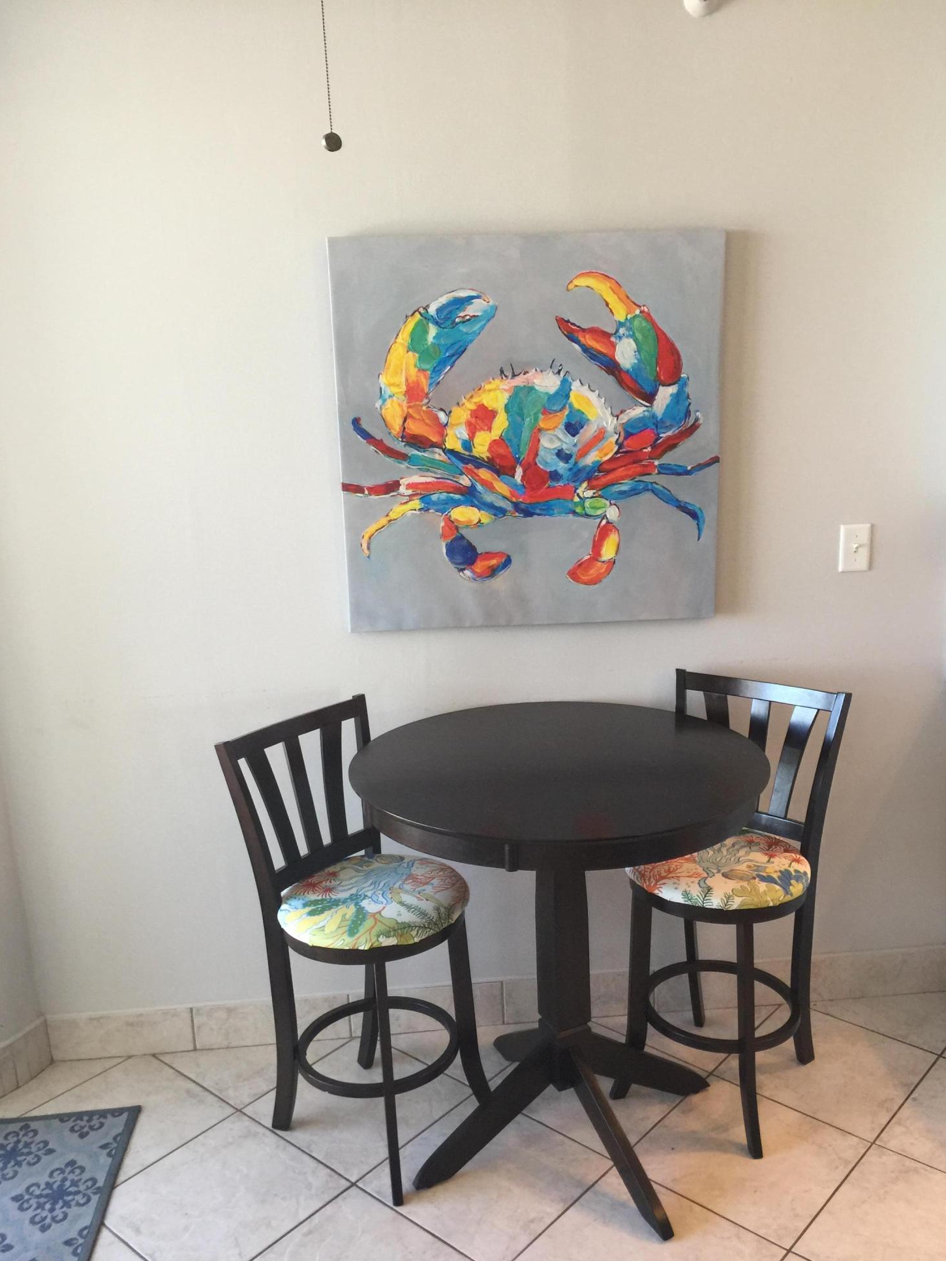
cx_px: 476
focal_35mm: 30
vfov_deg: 59.9
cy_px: 650
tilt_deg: -13.7
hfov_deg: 46.8
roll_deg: +3.3
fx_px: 1093
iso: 50
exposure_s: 1/30
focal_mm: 4.15
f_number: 2.2
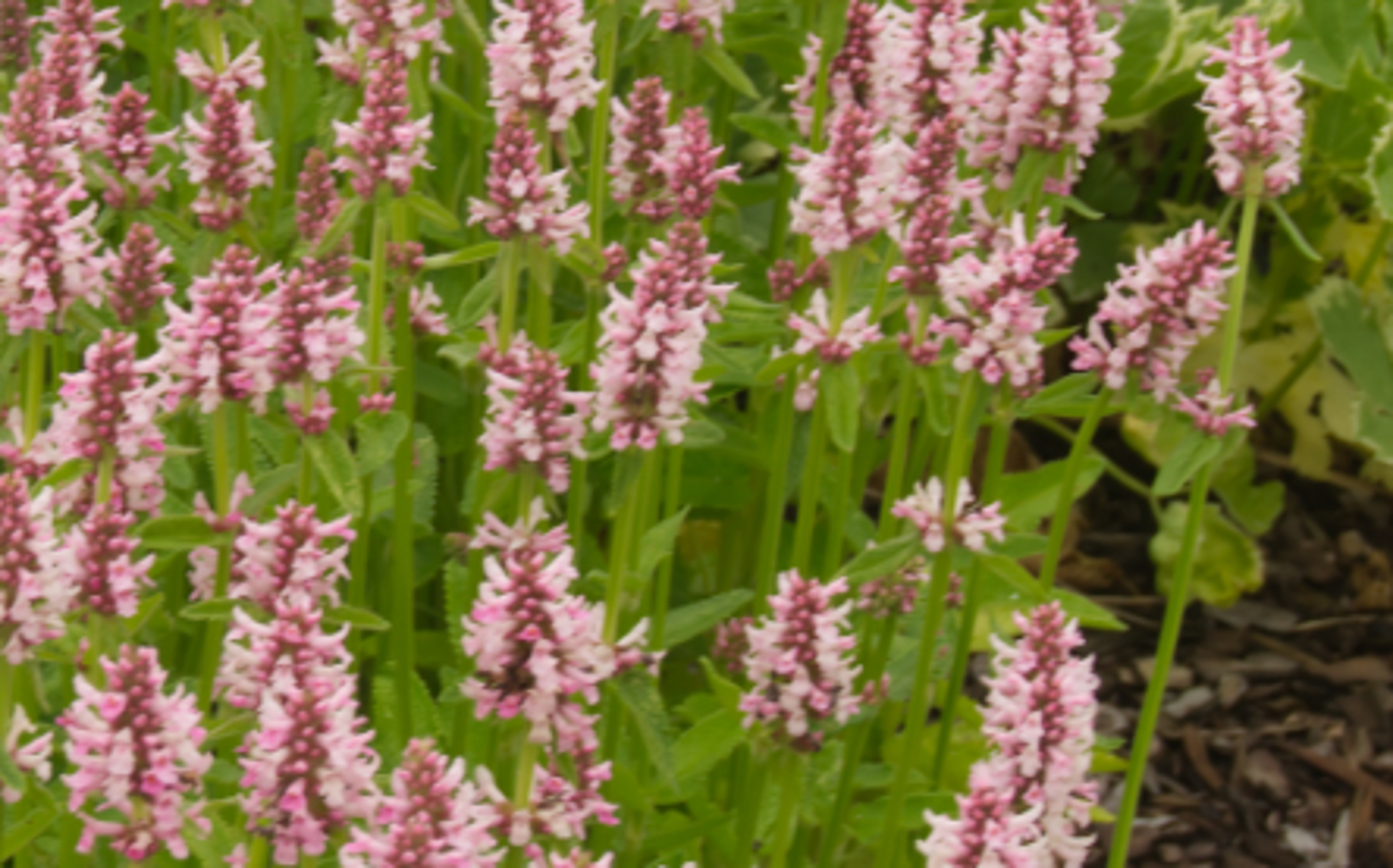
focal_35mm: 227
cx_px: -213
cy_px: 81
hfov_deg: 9.1
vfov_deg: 5.8
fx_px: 8628
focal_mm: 55
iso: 100
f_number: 13
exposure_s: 1/50
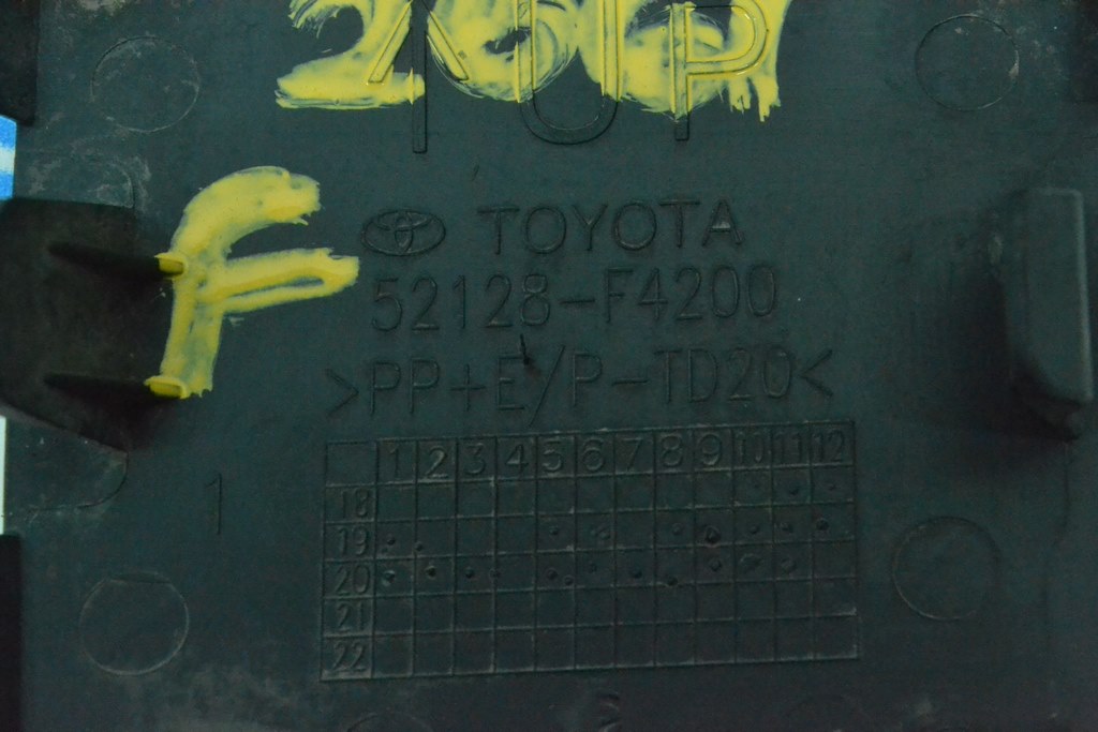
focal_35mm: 82
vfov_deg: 16.6
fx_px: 2516
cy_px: 366
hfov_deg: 24.6
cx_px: 549
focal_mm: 55
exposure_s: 1/100
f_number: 13
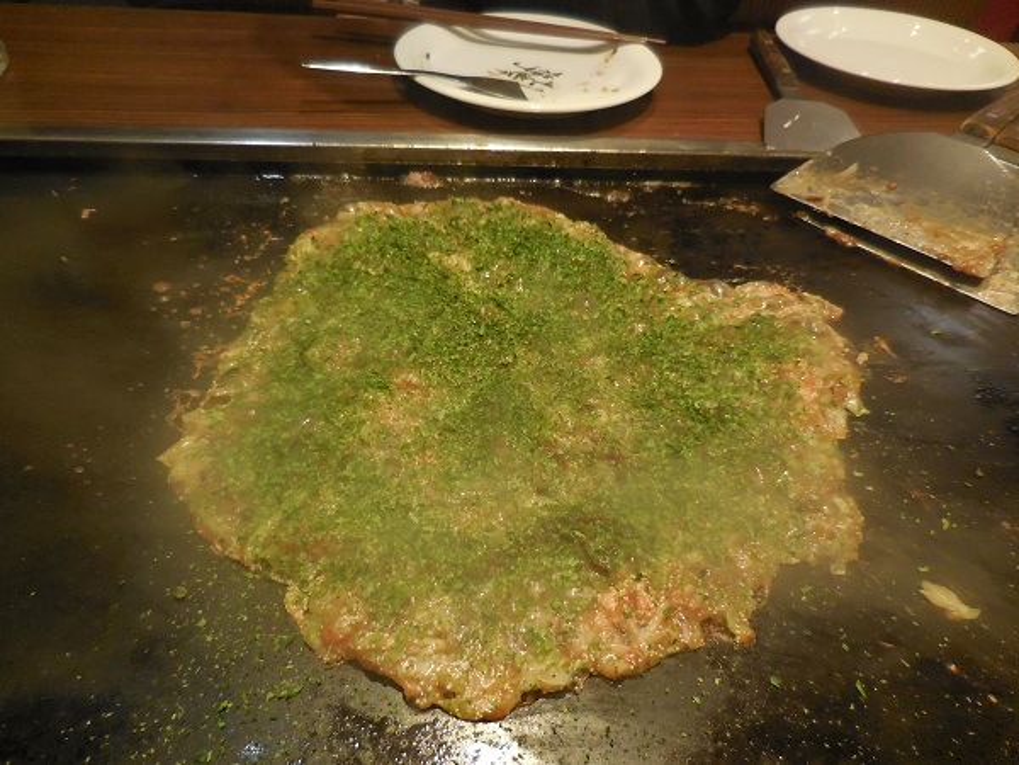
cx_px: 510
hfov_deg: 69.4
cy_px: 382
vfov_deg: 54.9
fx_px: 736
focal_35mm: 25
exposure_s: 1/20
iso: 400
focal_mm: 4.5
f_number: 3.3
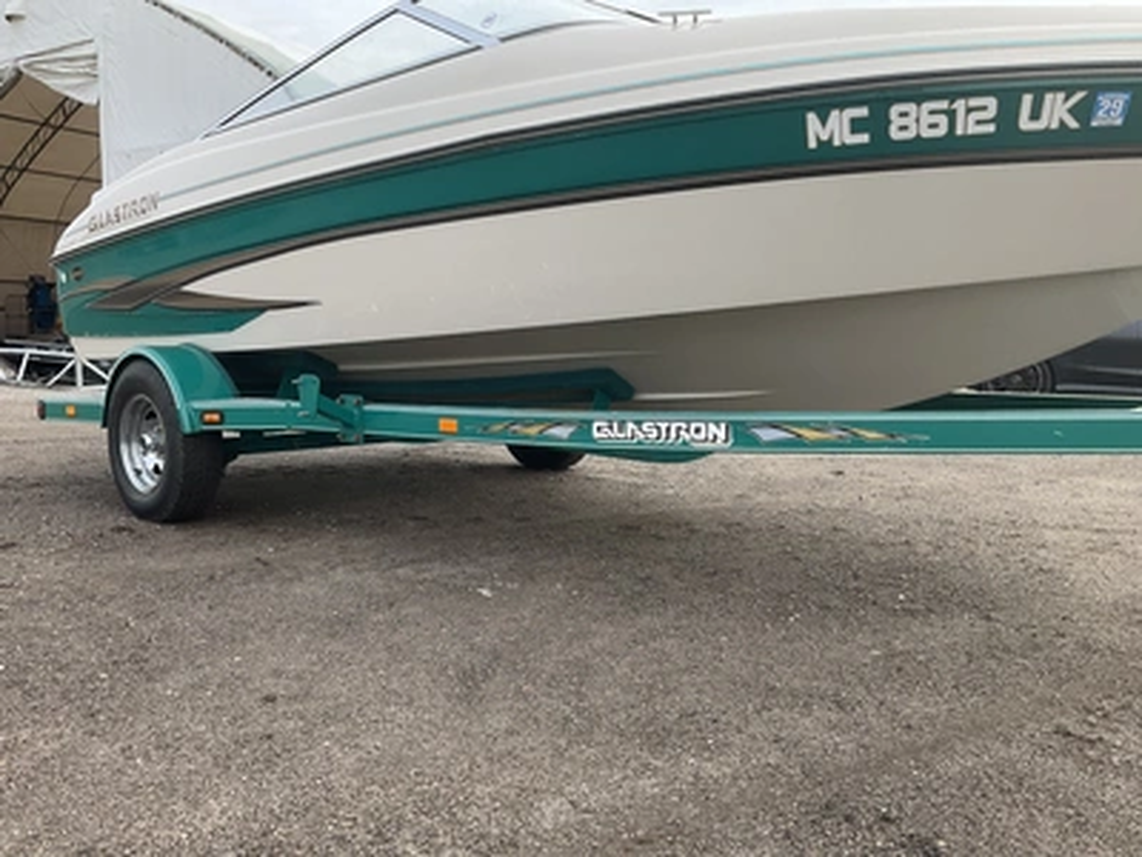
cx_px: 571
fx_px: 957
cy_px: 428
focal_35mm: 29
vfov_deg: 48.2
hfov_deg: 61.7
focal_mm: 3
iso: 25
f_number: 1.8
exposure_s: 1/486
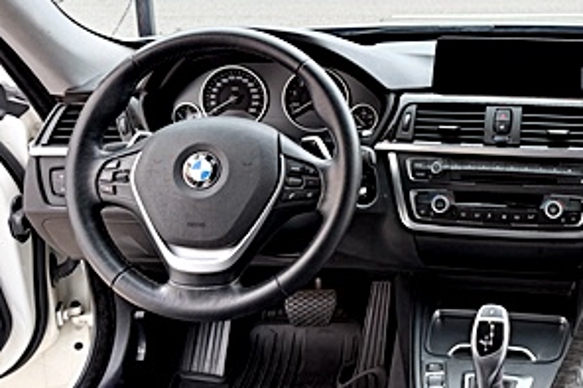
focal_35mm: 45
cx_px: 523
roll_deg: -0.7
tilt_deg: -14.1
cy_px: 106
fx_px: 728
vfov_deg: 29.5
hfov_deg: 40.4
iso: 125
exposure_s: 1/121
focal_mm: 6.76
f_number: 1.78
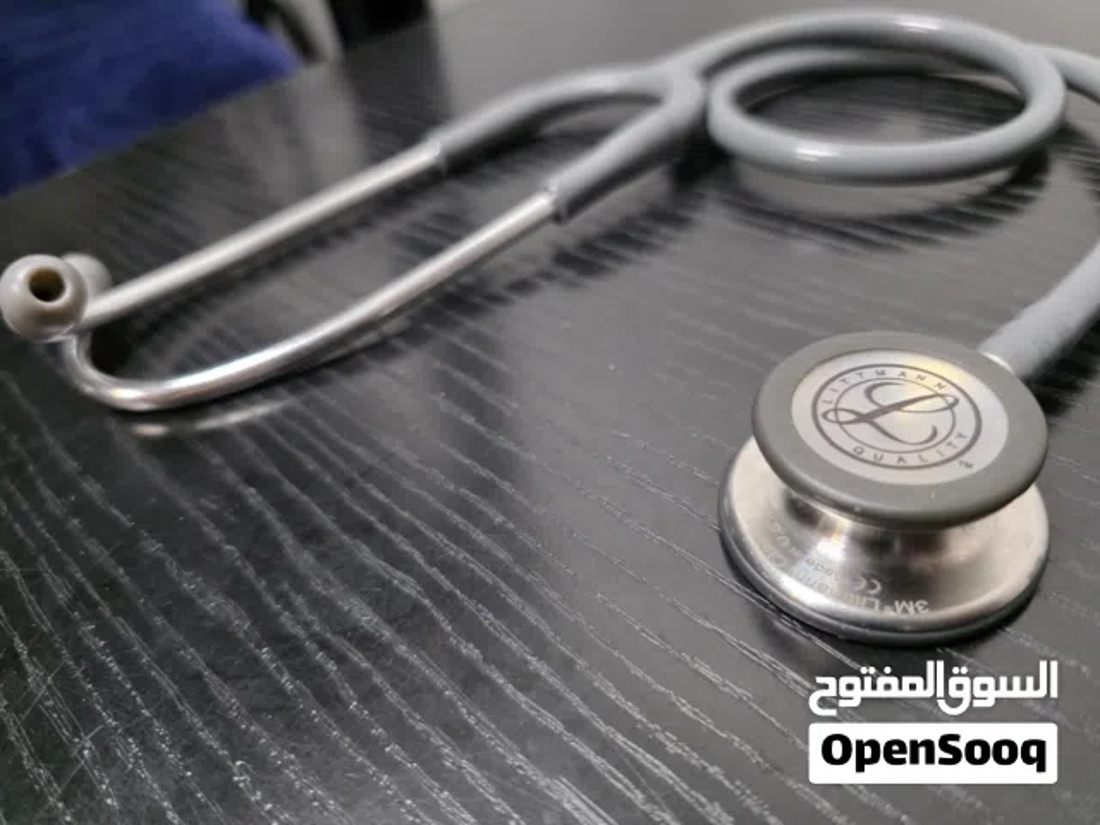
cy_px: 412
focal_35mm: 23
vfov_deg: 58.9
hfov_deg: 73.9
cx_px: 550
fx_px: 731
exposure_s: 1/100
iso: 1250
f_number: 1.7
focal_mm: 6.3
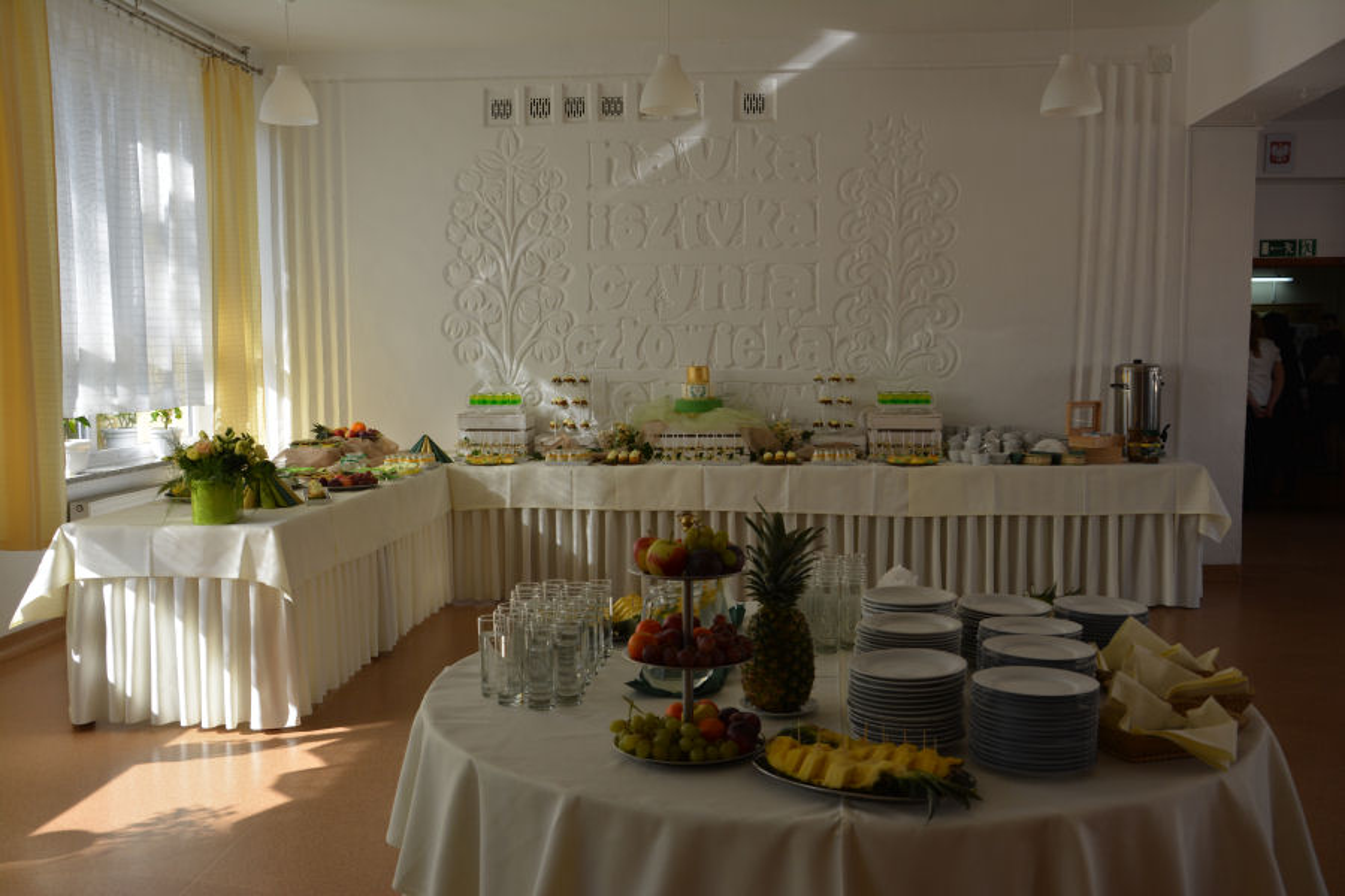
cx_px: 672
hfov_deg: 57.2
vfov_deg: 40.0
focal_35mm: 33
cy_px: 448
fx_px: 1233
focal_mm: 22
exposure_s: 1/160
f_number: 6.3
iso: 200
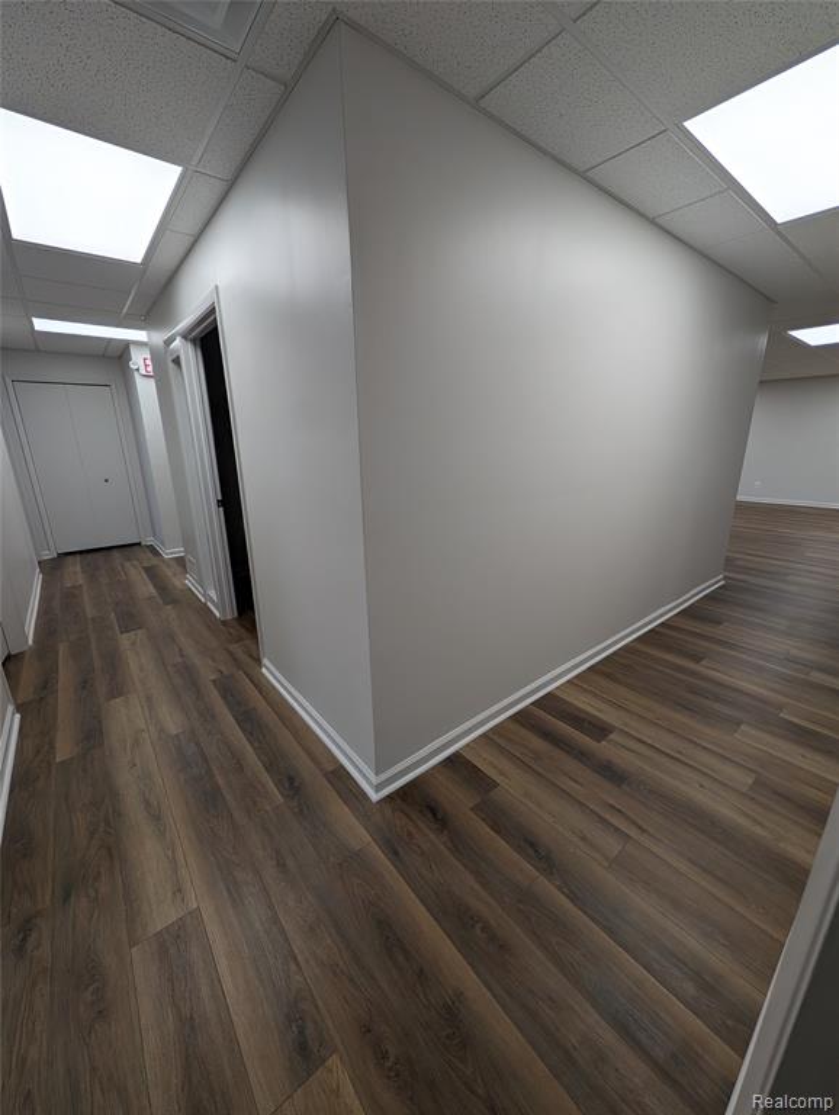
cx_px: 420
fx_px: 387
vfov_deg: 110.5
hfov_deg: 94.6
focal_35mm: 12
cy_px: 558
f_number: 1.7
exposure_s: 1/193
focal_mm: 2.02
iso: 42
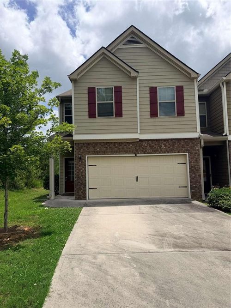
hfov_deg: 56.8
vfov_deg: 71.6
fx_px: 214
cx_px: 116
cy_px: 154
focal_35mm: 24
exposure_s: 1/8130
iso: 80
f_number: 1.78
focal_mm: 6.76
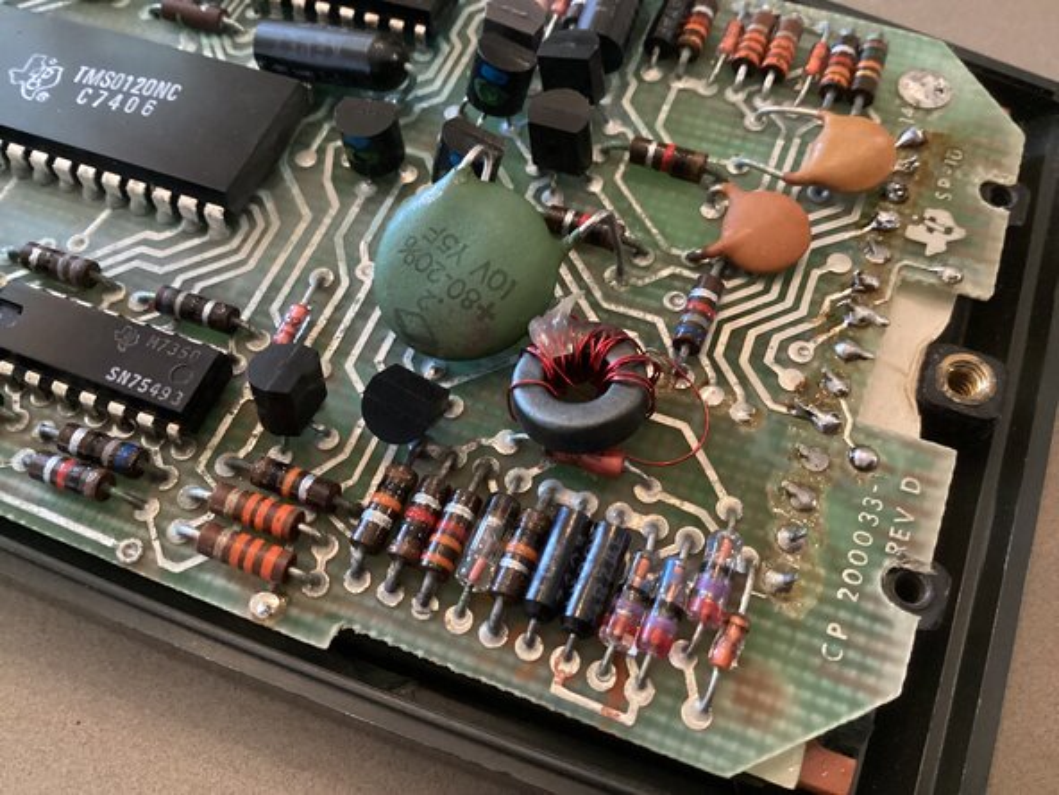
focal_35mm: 31
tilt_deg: -61.7
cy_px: 398
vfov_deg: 45.4
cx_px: 530
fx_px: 948
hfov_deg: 58.4
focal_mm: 3.3
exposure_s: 1/30
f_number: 2.4
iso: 640
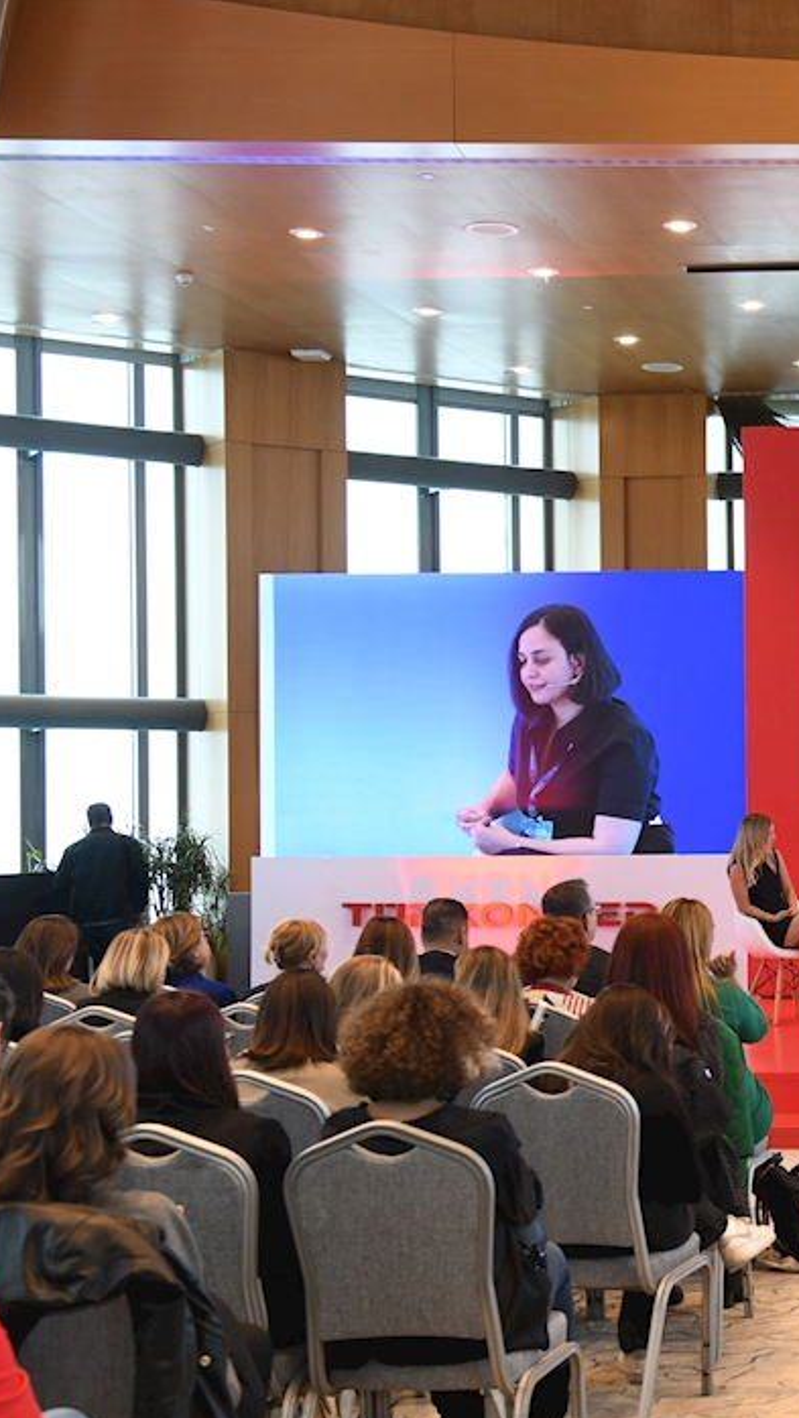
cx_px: 1067
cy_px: 778
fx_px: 2371
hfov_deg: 17.8
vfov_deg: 33.3
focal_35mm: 63
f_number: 5.6
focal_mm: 35
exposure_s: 1/60
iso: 800
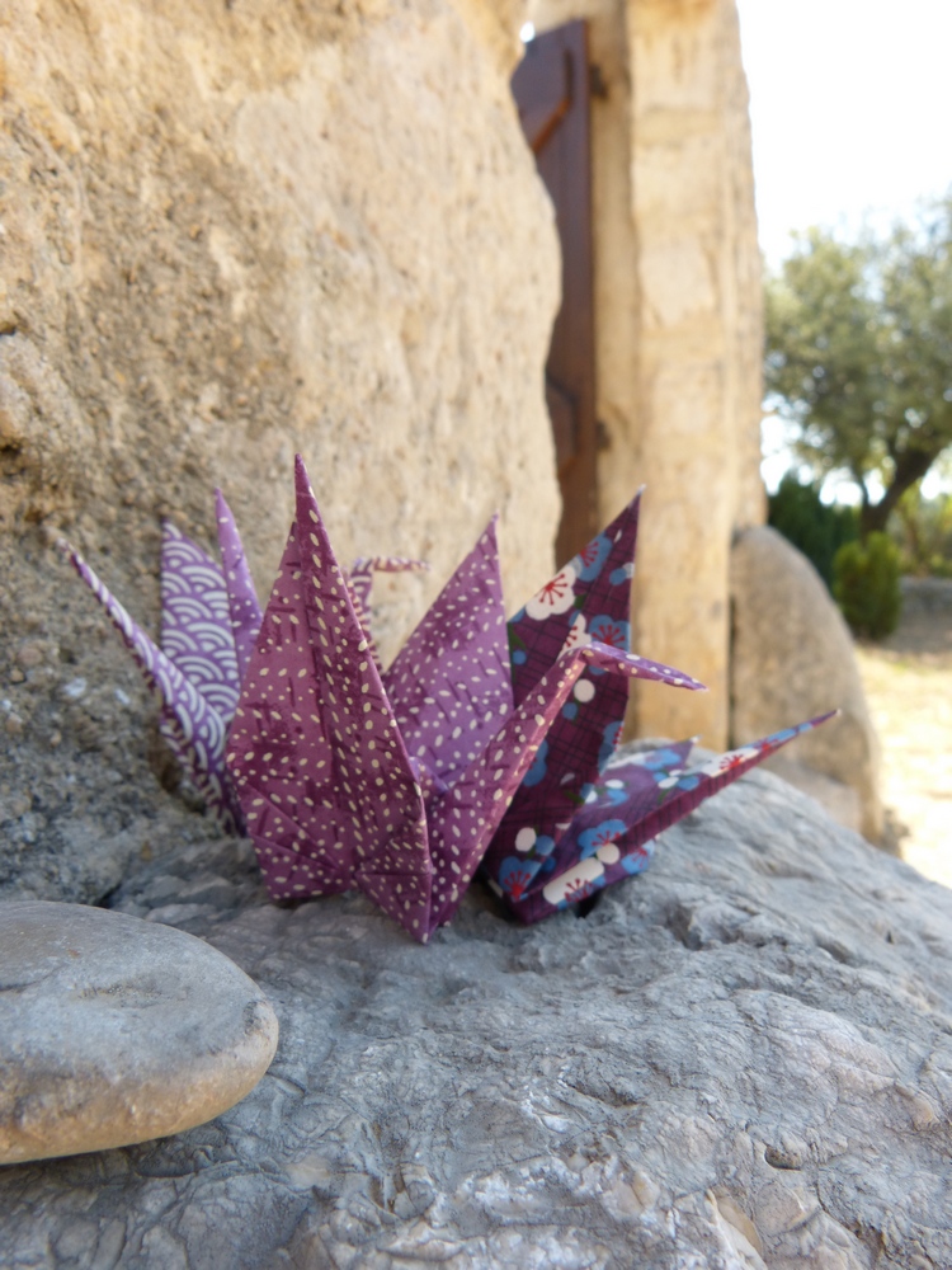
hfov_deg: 54.9
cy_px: 635
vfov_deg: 69.4
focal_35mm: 25
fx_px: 917
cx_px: 476
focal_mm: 4.5
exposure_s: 1/160
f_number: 4
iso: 100
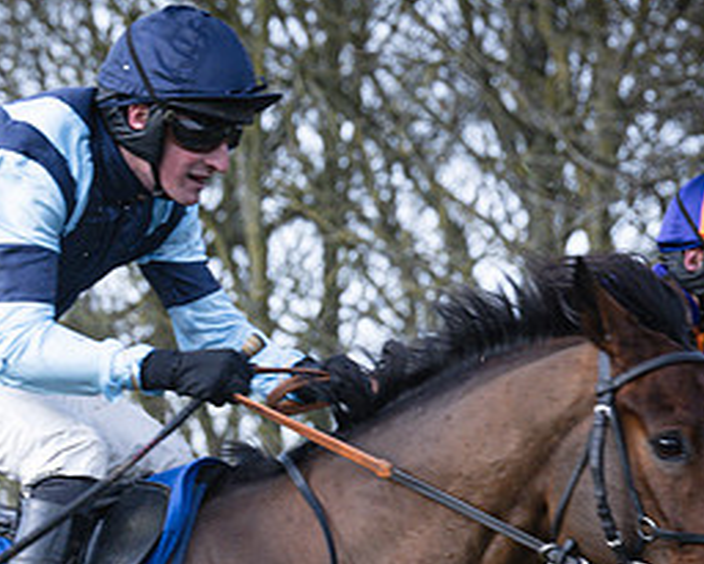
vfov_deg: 5.9
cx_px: 49
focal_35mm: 260
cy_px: 600
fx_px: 5419
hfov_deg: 7.4
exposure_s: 1/1000
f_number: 4
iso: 400
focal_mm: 70
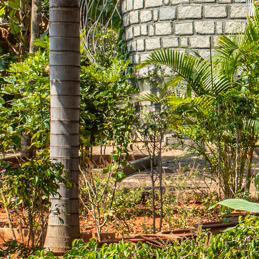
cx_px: 666
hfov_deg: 8.4
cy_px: 164
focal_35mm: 186
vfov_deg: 9.4
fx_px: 1574
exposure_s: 1/640
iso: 100
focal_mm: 37
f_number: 8
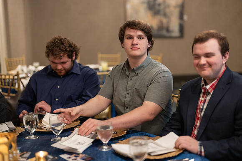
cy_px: 80
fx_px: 336
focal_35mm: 50
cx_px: 121
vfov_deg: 27.0
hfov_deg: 39.6
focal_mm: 50
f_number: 1.2
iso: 1250
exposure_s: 1/320
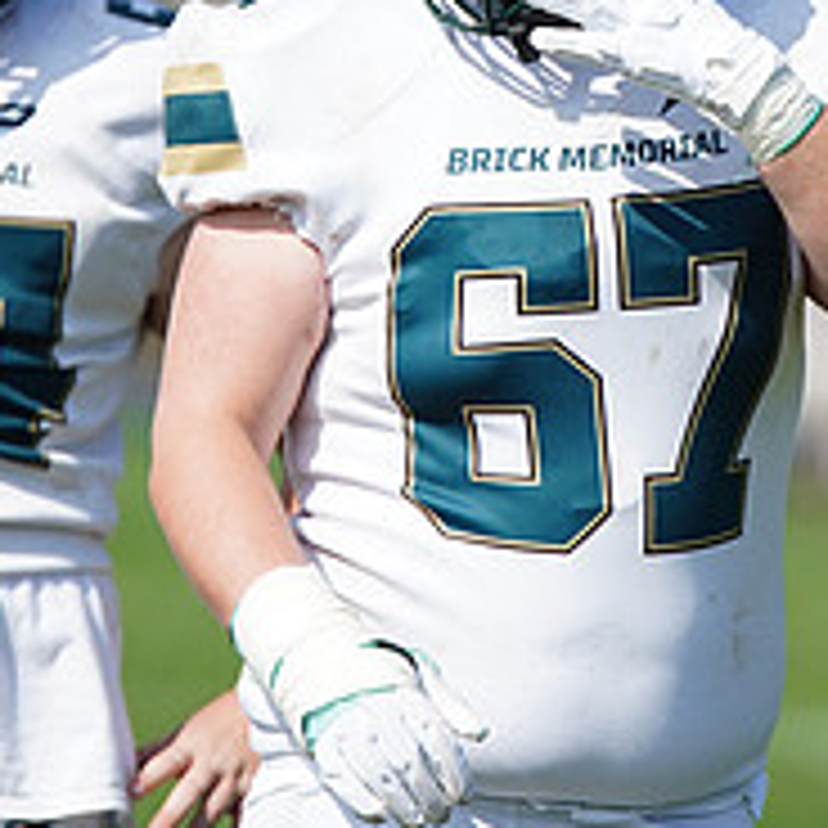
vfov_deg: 2.2
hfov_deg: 2.2
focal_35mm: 805
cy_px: 38
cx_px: 567
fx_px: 21785
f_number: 2.8
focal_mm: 300
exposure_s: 1/6400
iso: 400
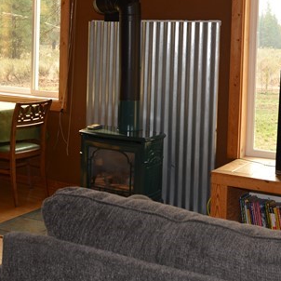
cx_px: 133
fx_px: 560
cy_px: 66
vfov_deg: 27.7
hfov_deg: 28.2
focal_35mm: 61
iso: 200
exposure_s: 1/100
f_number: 5
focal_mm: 20
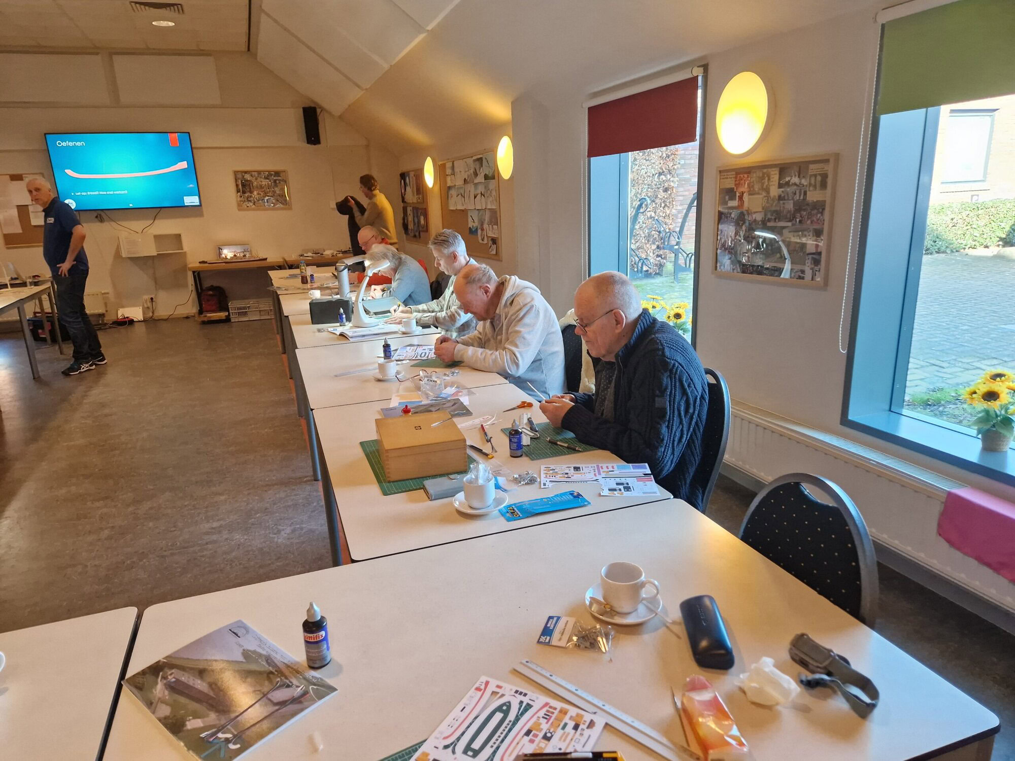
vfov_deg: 58.9
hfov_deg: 73.9
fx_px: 674
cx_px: 508
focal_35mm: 23
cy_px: 380
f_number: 1.8
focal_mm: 5.4
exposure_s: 1/100
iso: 400
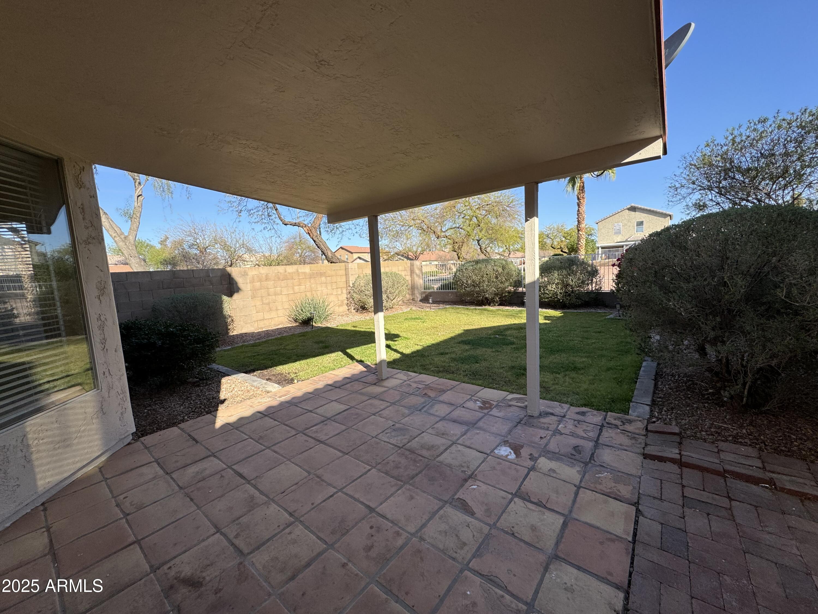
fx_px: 331
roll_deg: +3.1
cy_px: 307
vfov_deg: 85.7
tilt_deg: -7.2
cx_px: 409
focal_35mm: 14
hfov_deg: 102.1
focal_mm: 2.22
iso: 50
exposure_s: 1/1217
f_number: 2.2
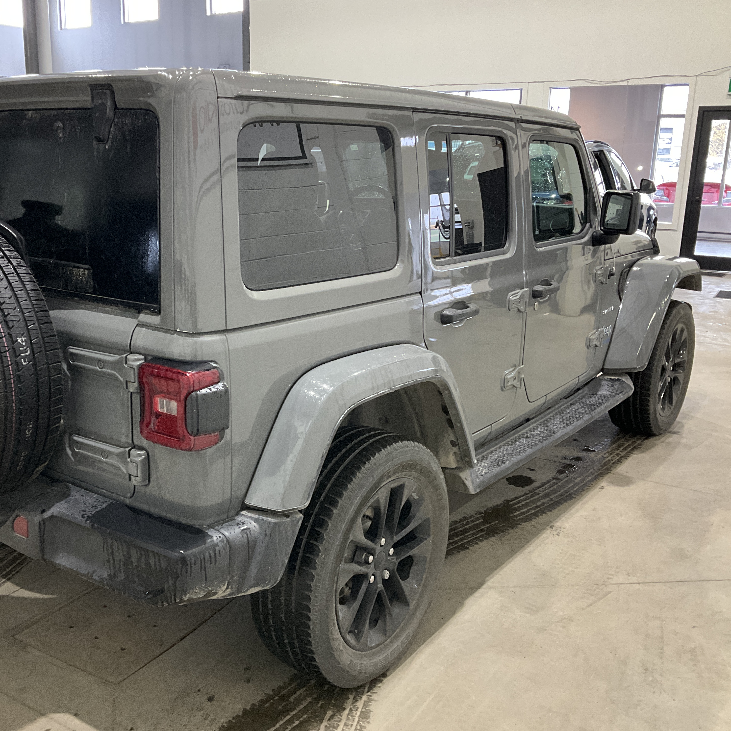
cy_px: 374
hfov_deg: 46.9
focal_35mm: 35
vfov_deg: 47.2
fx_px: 836
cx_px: 283
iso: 160
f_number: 1.8
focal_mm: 3
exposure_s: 1/60
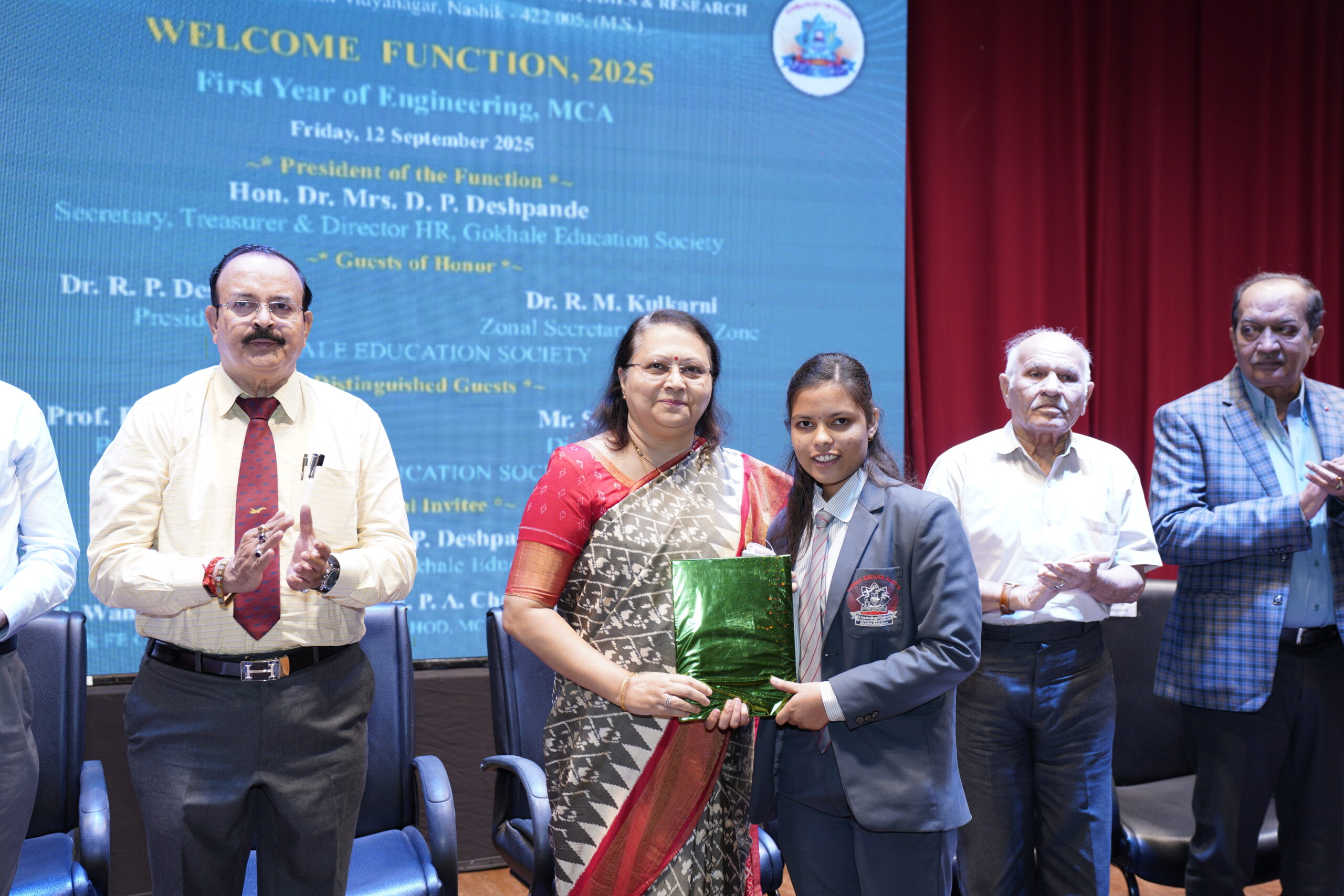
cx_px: 672
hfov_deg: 42.7
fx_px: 1717
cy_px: 448
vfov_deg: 29.2
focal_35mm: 46
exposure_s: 1/160
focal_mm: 46
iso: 500
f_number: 3.2
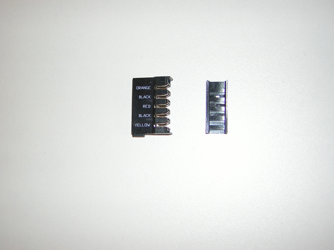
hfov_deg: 40.4
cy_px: 125
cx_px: 167
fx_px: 453
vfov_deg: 30.9
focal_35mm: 47
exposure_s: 1/60.1
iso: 50
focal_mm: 6.1
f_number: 2.9
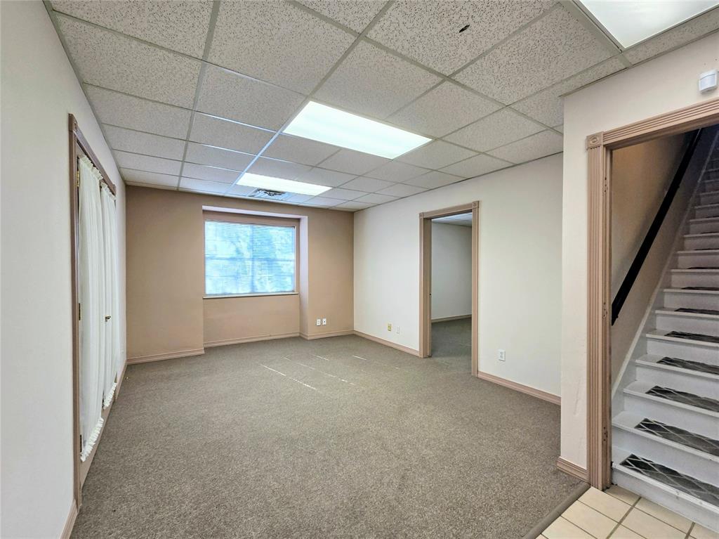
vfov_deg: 89.9
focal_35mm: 13
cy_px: 270
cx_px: 360
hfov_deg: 106.2
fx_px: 270
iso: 80
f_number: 2.2
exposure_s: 1/120
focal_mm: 2.2
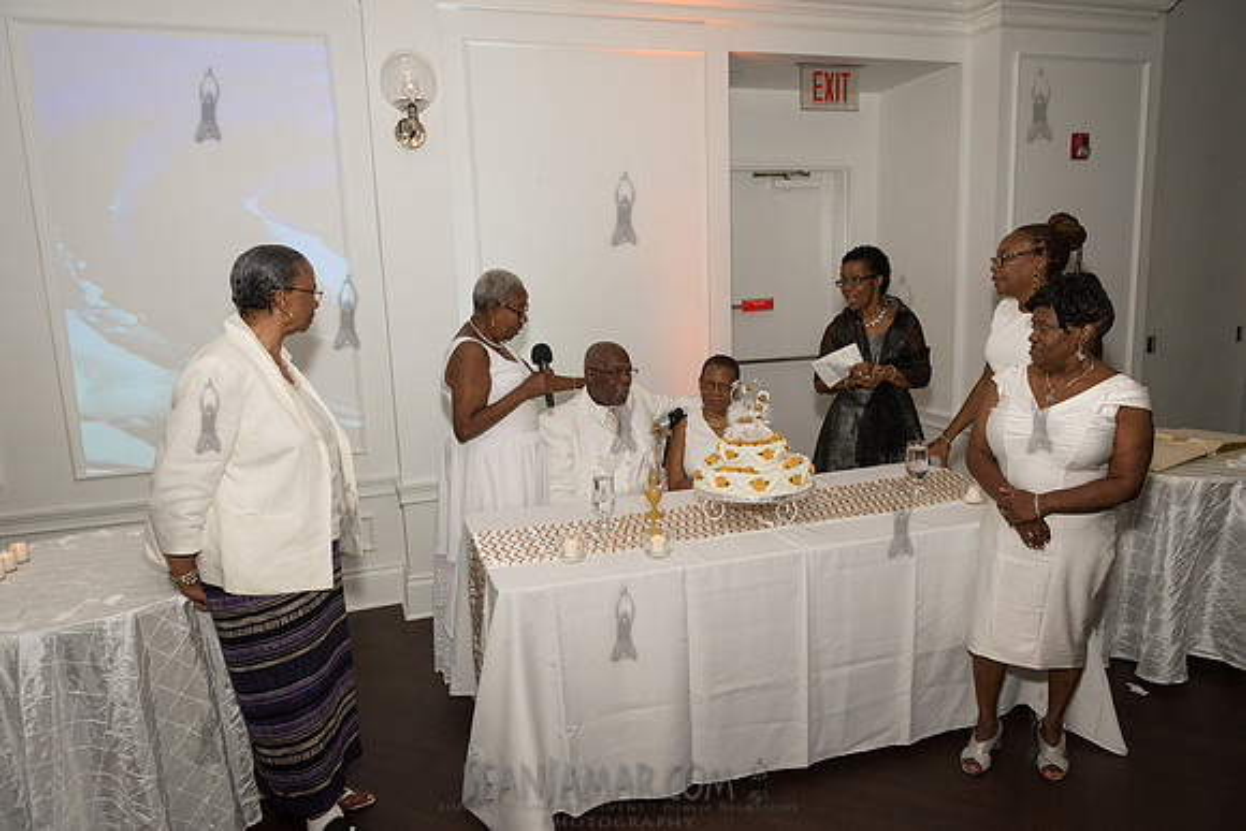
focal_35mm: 24
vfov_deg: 53.2
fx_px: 831
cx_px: 623
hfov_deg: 73.7
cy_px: 416
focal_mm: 24
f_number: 4.5
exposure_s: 1/800
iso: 2500
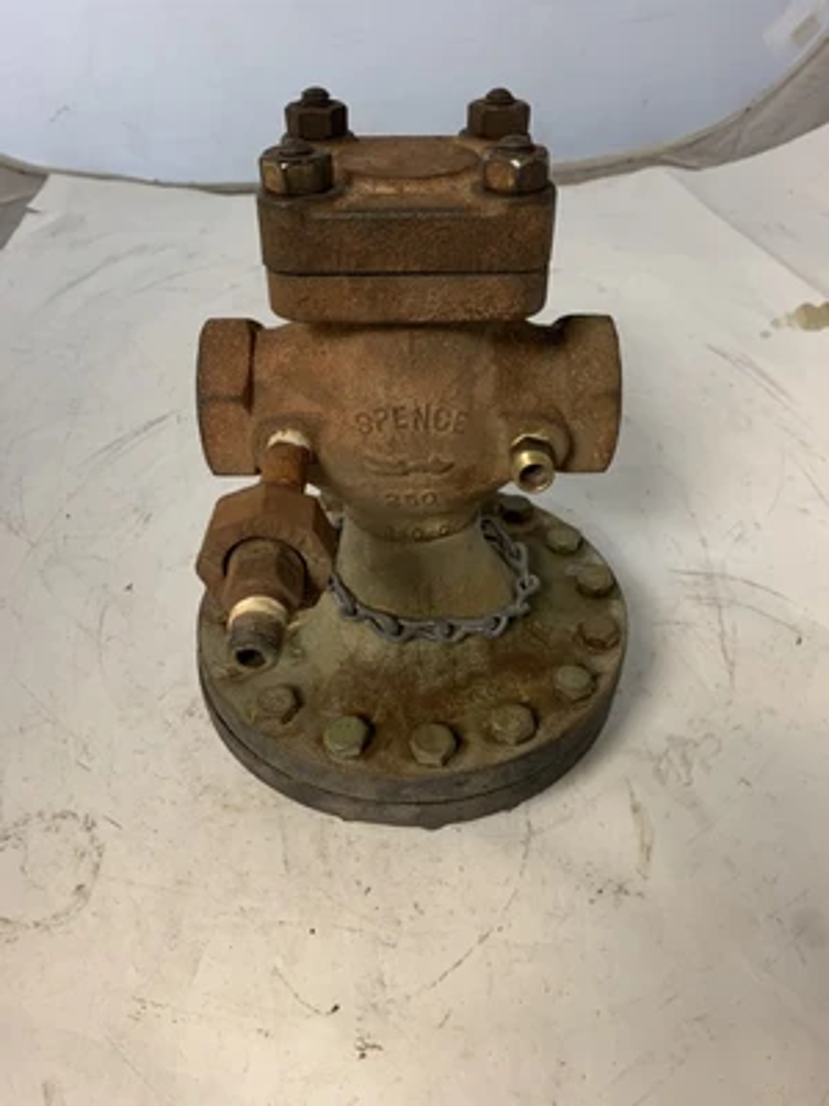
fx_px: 830
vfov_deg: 67.3
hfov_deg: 53.1
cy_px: 553
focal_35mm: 26
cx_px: 414
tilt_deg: -48.7
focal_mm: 4.25
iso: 160
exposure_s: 1/60
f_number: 1.8
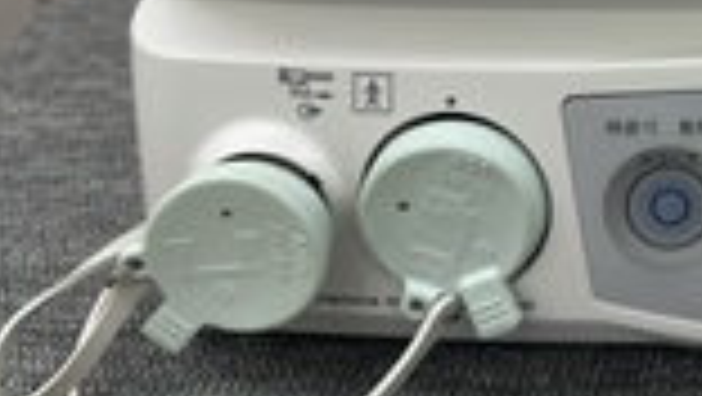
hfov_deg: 27.6
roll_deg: +0.2
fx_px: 1248
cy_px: -153
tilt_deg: -18.9
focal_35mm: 67
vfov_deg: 16.8
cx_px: 846
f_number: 1.78
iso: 64
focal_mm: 6.86
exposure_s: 1/149
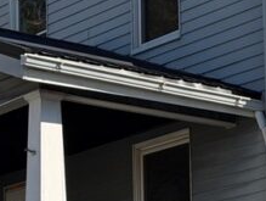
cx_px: 262
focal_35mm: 175
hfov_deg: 11.2
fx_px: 1347
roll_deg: +1.6
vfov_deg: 8.5
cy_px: 205
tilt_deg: +9.3
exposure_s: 1/5208
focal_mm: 6.76
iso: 64
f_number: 1.78
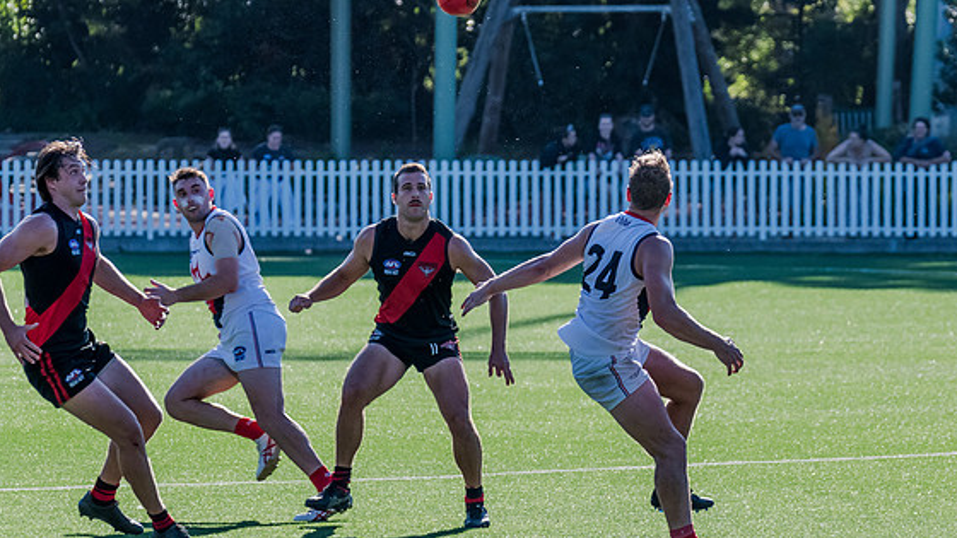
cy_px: 303
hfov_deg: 5.3
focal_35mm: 410
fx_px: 10404
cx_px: 763
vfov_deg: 3.0
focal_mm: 240
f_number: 8
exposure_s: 1/1600
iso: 800
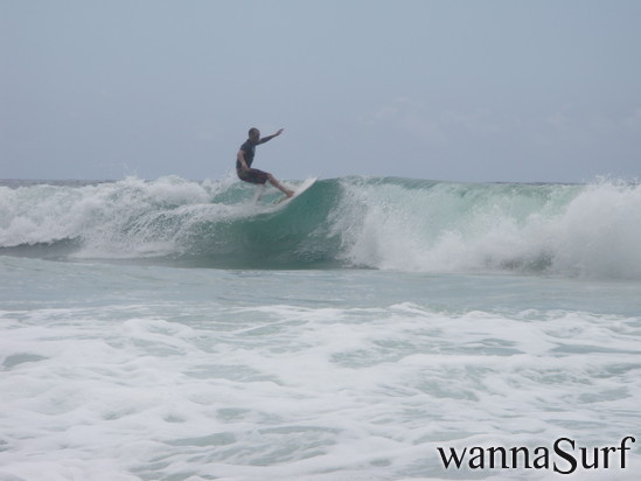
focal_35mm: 102
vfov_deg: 14.5
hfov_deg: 19.3
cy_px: 240
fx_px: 1889
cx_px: 320
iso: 50
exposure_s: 1/200
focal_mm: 18.2
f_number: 7.1
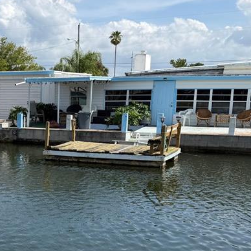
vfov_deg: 30.0
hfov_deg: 29.1
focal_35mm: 56
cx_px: 17
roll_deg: -0.6
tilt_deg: -12.1
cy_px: 192
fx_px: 459
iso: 80
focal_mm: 6.76
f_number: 1.78
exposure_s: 1/4975
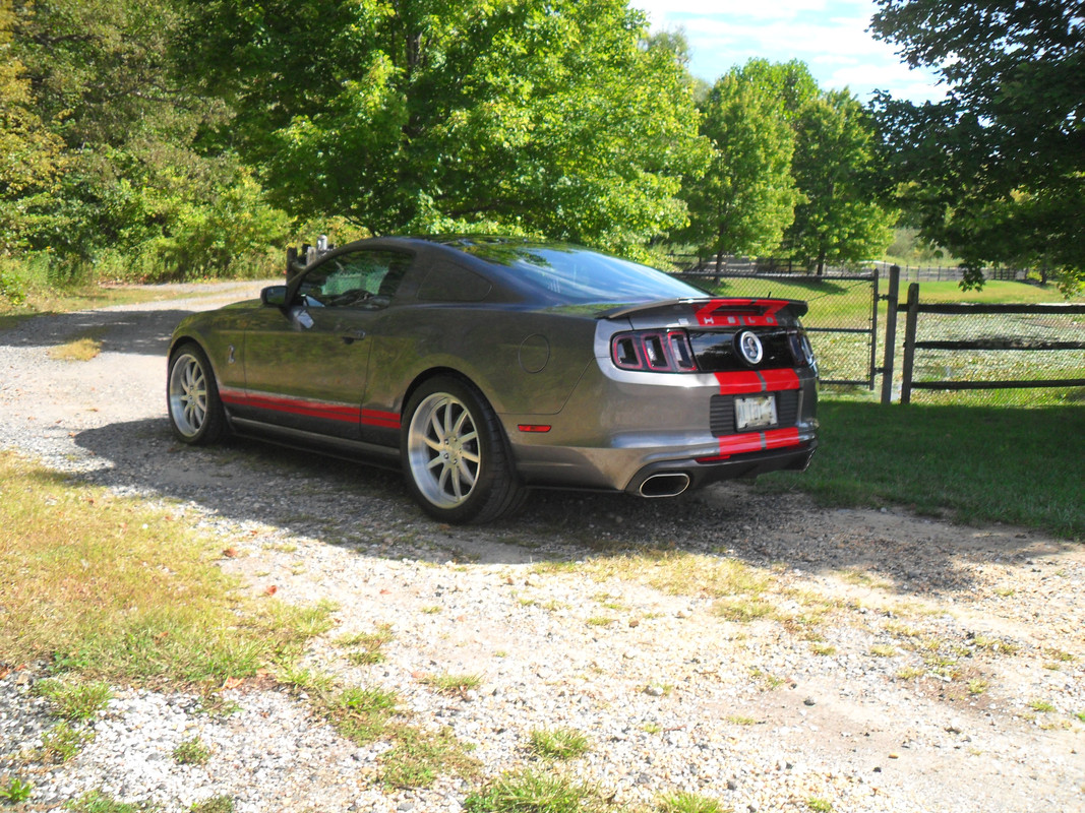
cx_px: 542
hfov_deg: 52.6
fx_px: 1097
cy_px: 406
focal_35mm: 35
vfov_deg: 40.7
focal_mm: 6.2
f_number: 8.9
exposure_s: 1/60
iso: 100
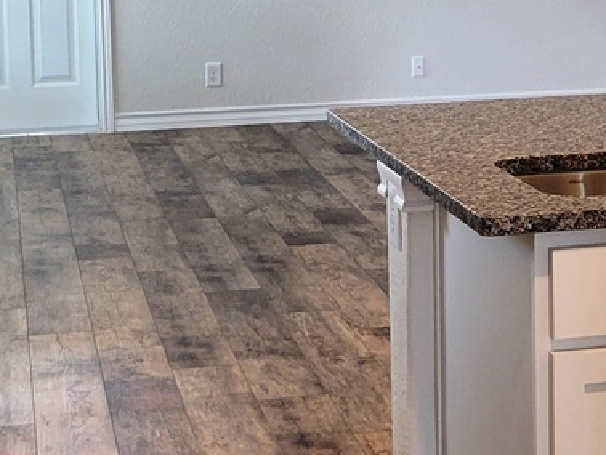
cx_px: 471
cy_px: 43
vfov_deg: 14.8
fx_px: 1734
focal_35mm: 99
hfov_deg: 19.6
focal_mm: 5.4
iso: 200
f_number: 1.8
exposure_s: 1/119
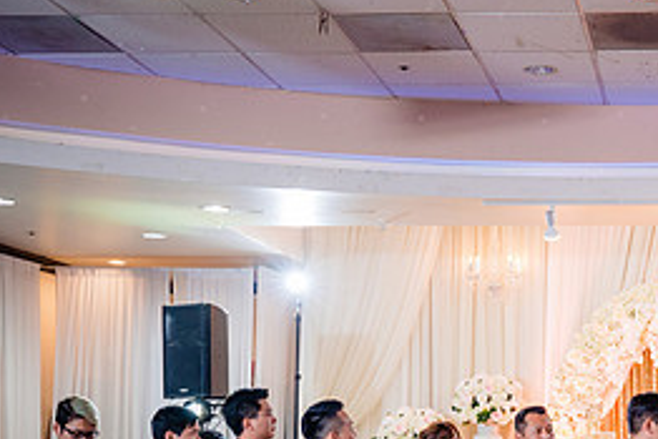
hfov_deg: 26.0
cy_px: 430
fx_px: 1335
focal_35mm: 73
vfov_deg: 18.3
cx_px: 688
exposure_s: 1/160
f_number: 3.5
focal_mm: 33
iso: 800
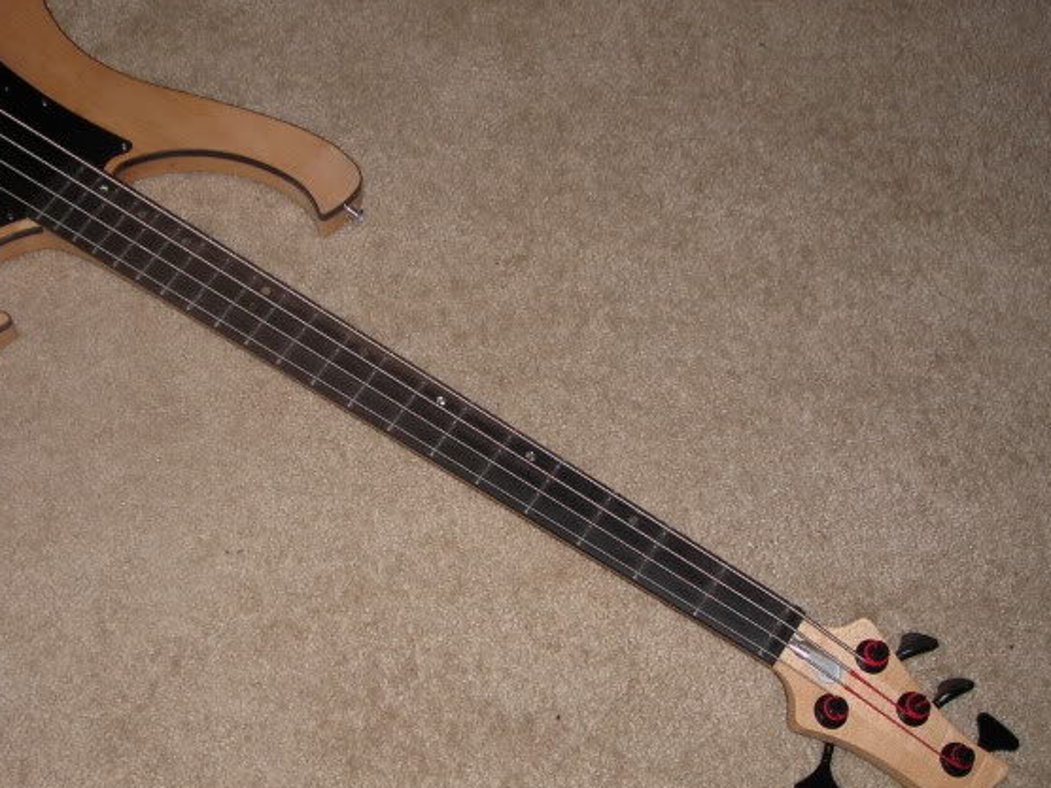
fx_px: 1791
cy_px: 427
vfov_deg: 24.8
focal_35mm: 59
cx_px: 344
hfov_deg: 32.4
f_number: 3.3
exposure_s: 1/60.1
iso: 50
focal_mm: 6.8
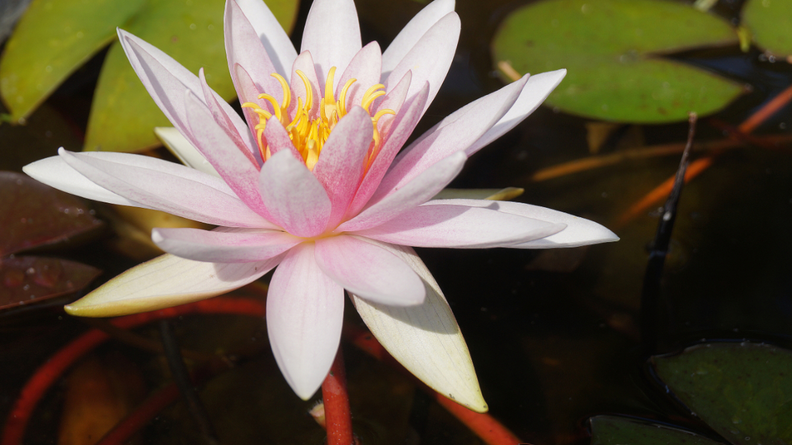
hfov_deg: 24.3
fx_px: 1838
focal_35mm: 88
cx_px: 396
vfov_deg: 13.8
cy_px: 184
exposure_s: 1/320
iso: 100
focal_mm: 55
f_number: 8
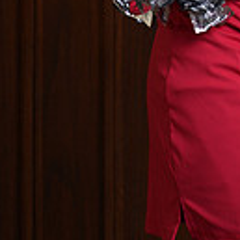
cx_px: 268
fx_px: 2541
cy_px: -216
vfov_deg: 5.3
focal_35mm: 324
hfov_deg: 5.4
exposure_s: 1/250
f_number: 5.6
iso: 200
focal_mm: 85
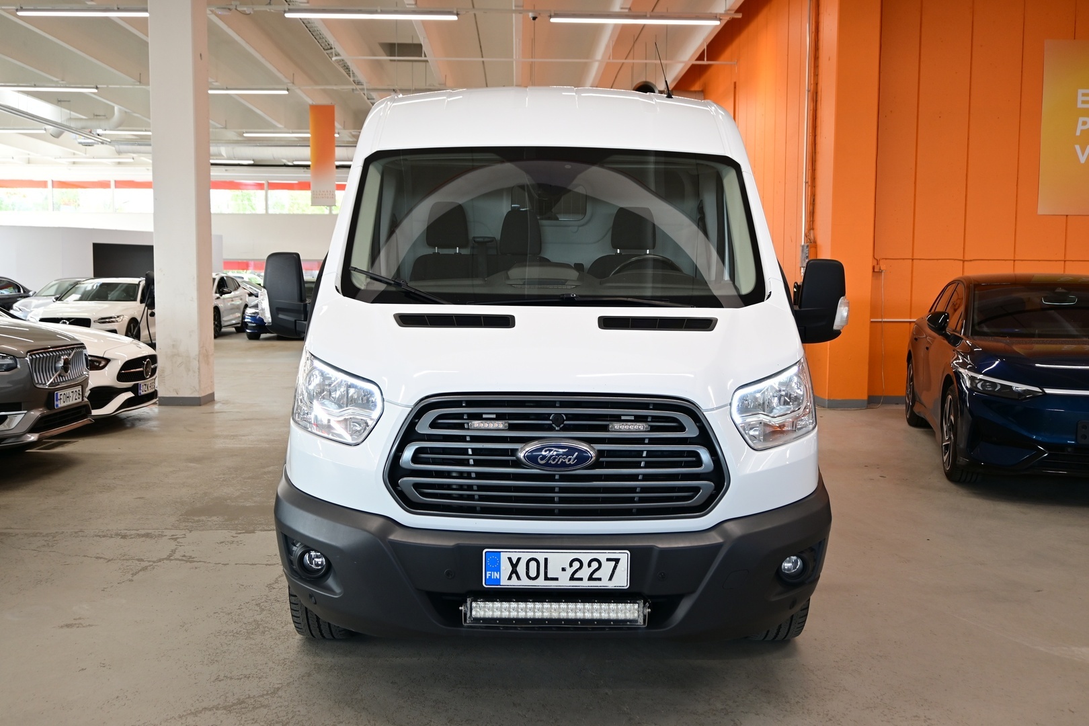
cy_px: 363
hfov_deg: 57.2
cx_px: 544
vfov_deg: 40.0
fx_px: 998
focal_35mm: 33
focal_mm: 22
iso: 160
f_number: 4
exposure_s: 1/50
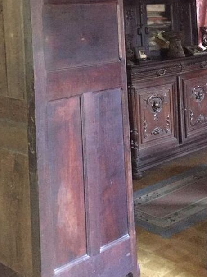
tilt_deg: +1.4
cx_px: 70
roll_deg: +2.9
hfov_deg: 23.2
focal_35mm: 63
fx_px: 503
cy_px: 3
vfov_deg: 28.9
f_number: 2.2
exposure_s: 1/17
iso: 1000
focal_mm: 4.15
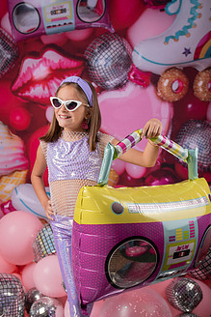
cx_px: 85
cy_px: 205
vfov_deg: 40.7
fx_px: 422
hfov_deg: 28.0
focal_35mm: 48
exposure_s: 1/100
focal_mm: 35
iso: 64
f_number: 4
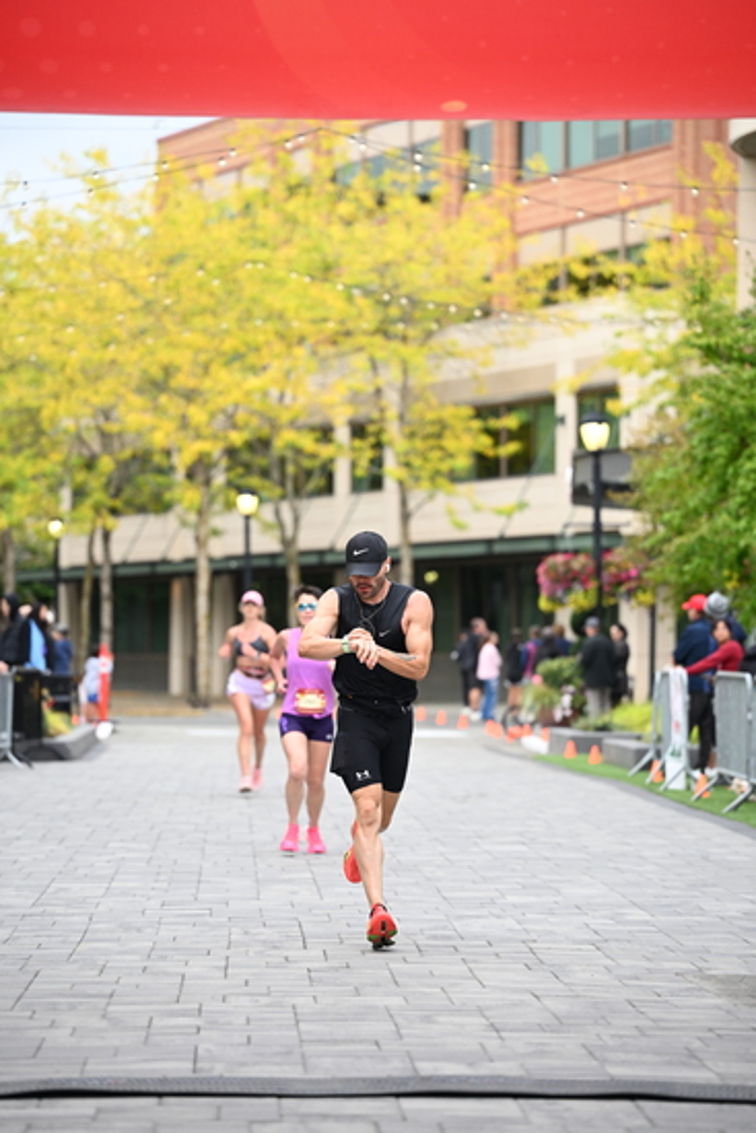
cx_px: 378
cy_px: 566
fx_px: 3620
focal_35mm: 115
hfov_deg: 11.9
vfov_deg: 17.8
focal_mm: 115
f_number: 2.8
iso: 1000
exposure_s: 1/2000
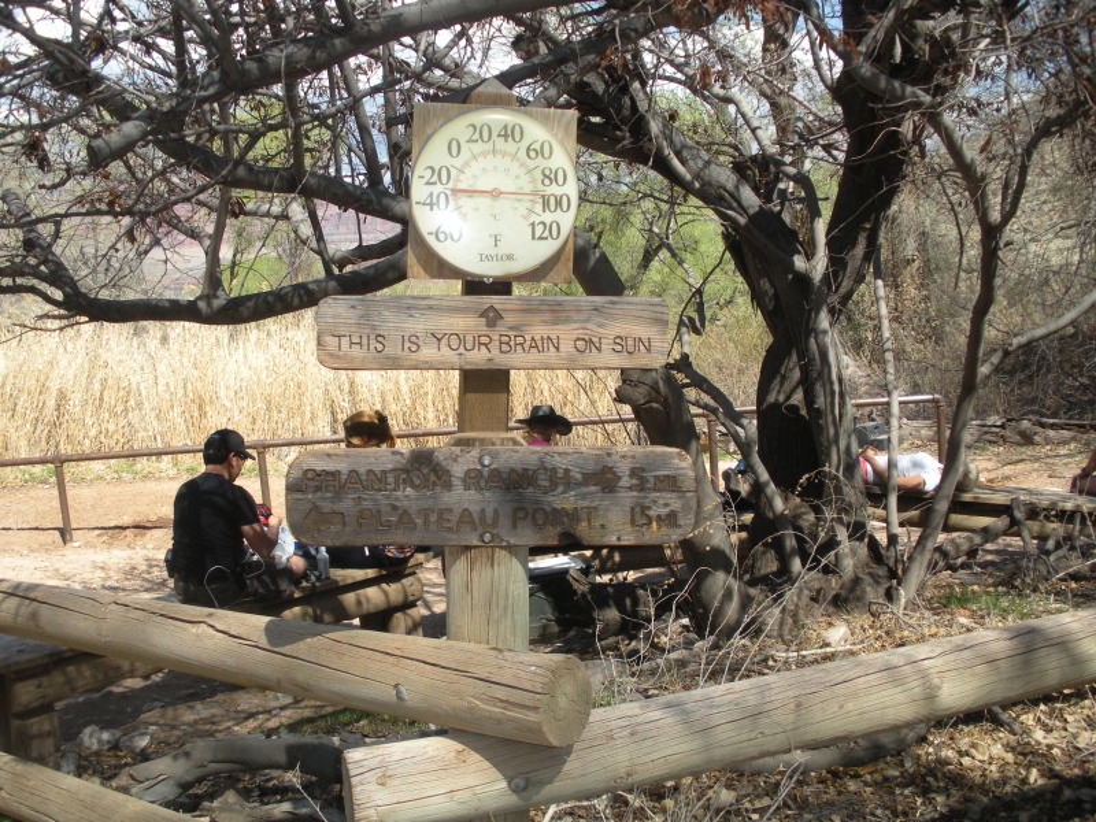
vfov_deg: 39.7
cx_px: 548
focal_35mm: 36
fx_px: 1140
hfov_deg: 51.4
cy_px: 411
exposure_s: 1/583
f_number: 3.5
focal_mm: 6.3
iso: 88
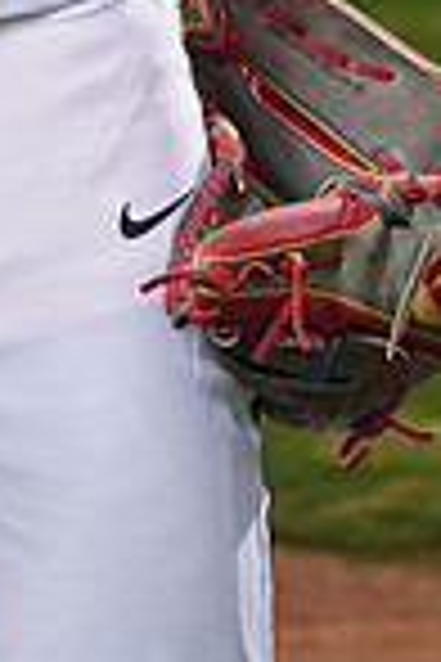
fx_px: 12549
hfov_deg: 2.0
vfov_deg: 3.0
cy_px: -441
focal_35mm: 683
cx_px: -43
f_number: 8
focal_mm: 173
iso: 100
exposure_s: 1/250
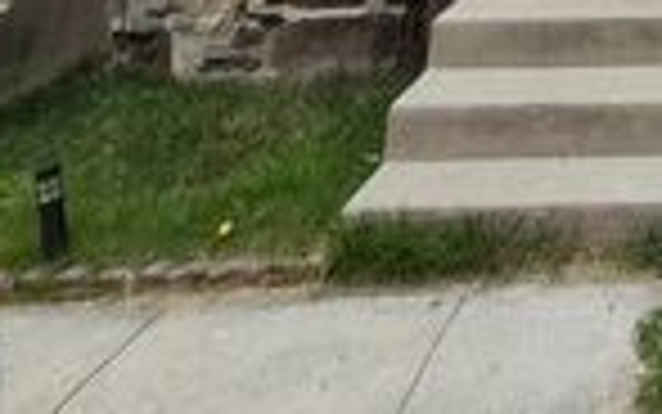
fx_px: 848
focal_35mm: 47
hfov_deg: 32.5
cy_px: -421
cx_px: 851
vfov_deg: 18.2
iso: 40
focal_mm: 1.74
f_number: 2.2
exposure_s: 1/2312
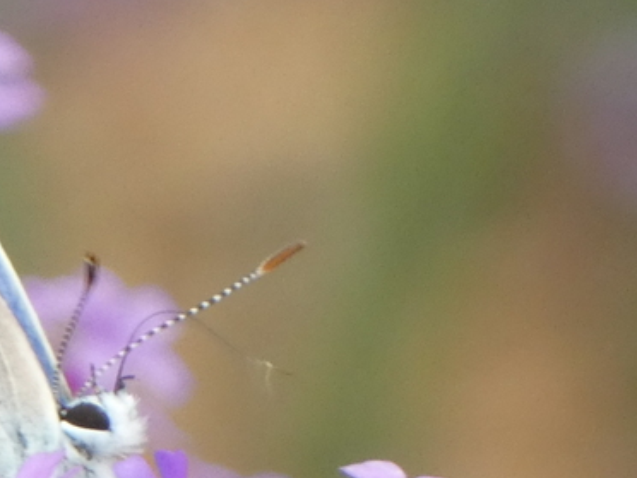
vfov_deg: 1.1
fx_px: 24640
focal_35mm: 1339
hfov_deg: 1.5
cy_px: 348
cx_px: -64
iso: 320
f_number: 5.6
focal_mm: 104.7
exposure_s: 1/100
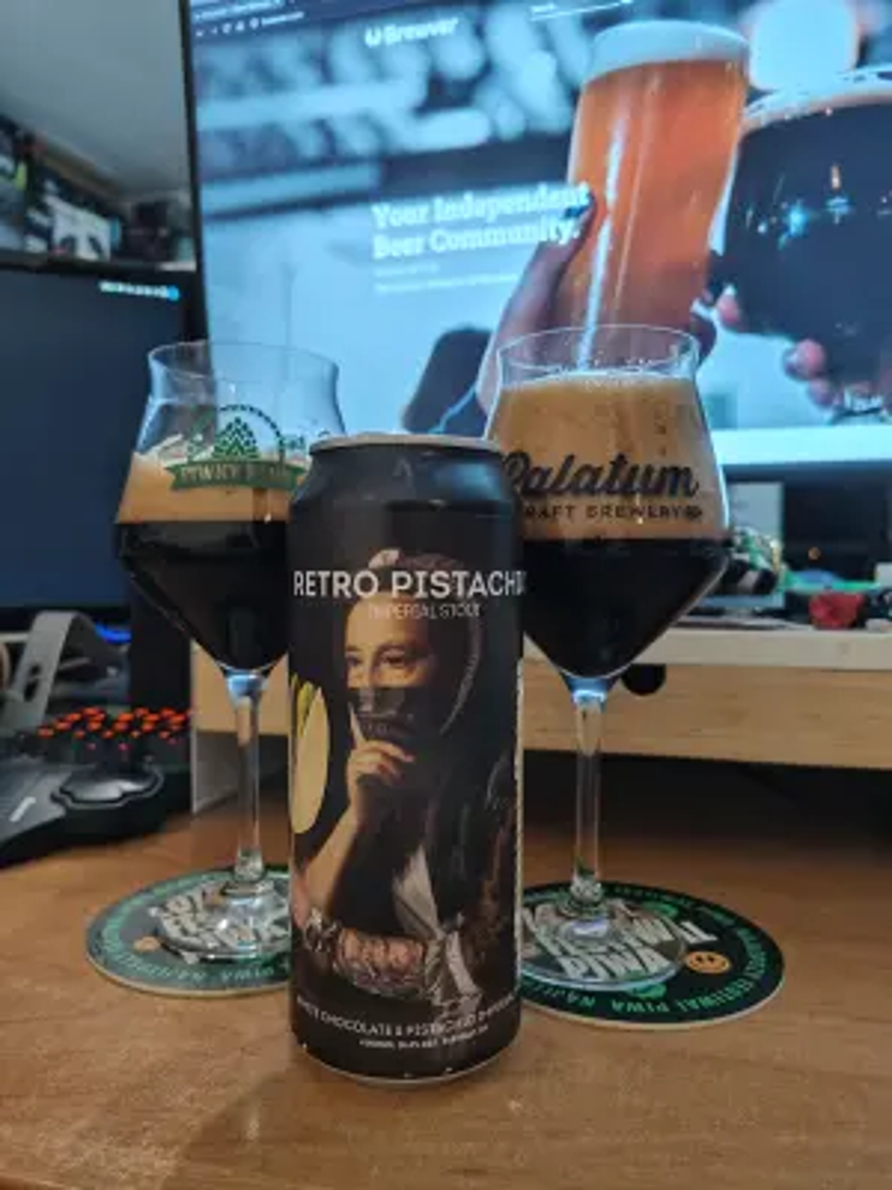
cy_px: 595
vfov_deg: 73.9
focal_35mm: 23
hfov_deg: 58.9
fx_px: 790
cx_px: 446
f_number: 1.88
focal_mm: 5.56
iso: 806
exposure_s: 1/12
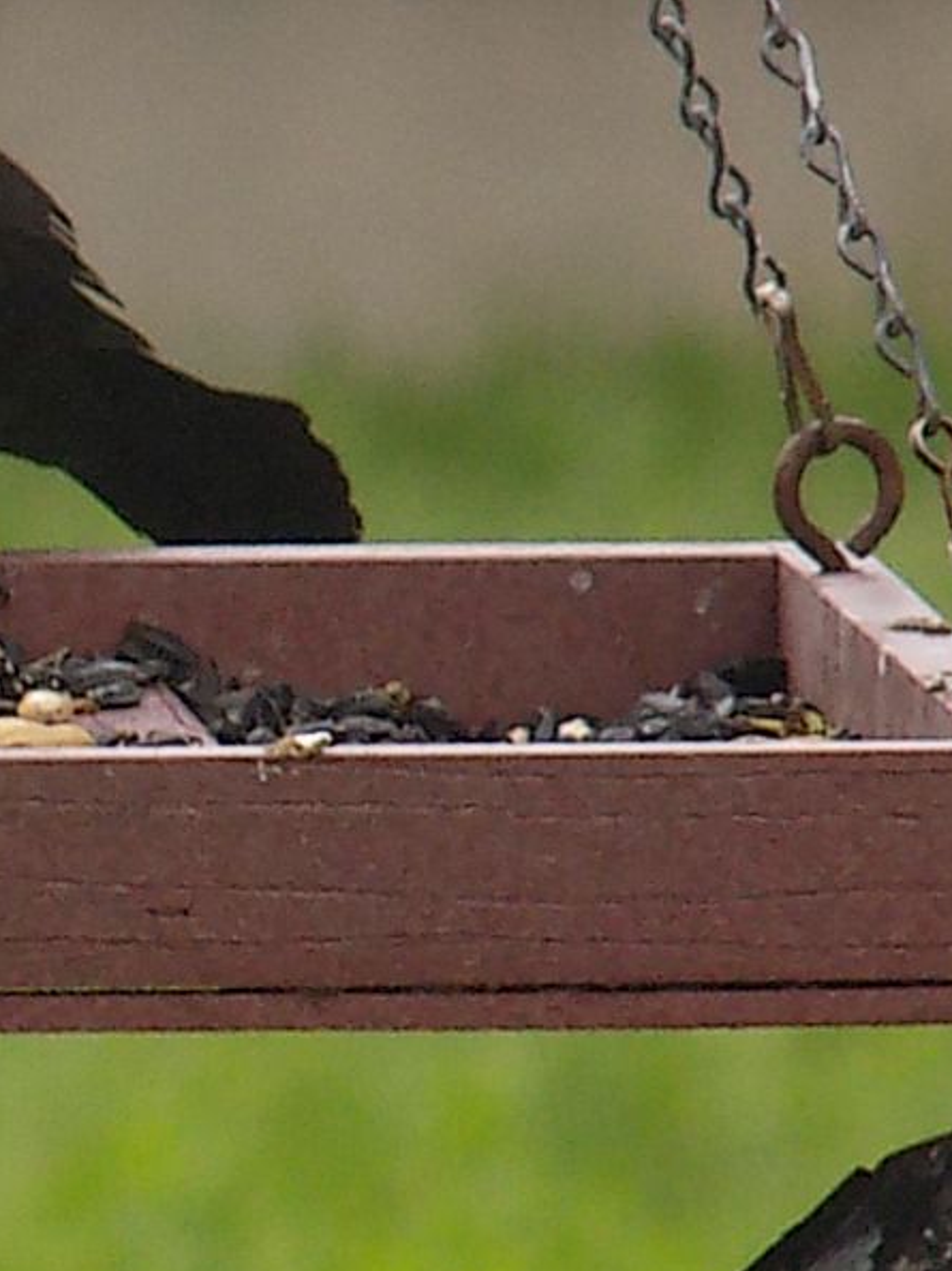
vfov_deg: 1.2
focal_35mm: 1698
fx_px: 62309
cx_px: -227
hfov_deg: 0.9
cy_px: 730
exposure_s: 1/125
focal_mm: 112
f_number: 5.9
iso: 320
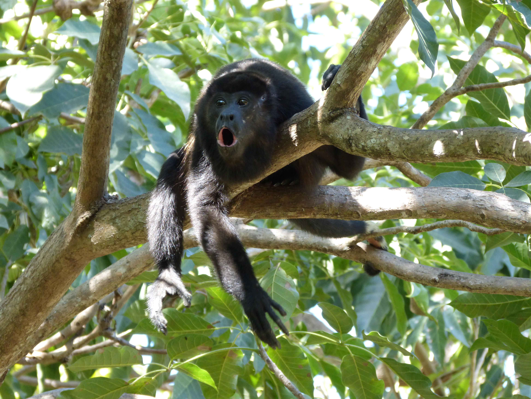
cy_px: 200
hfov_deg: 6.4
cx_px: 266
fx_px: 4771
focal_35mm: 311
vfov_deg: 4.8
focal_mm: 55.9
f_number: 4.1
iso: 250
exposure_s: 1/100
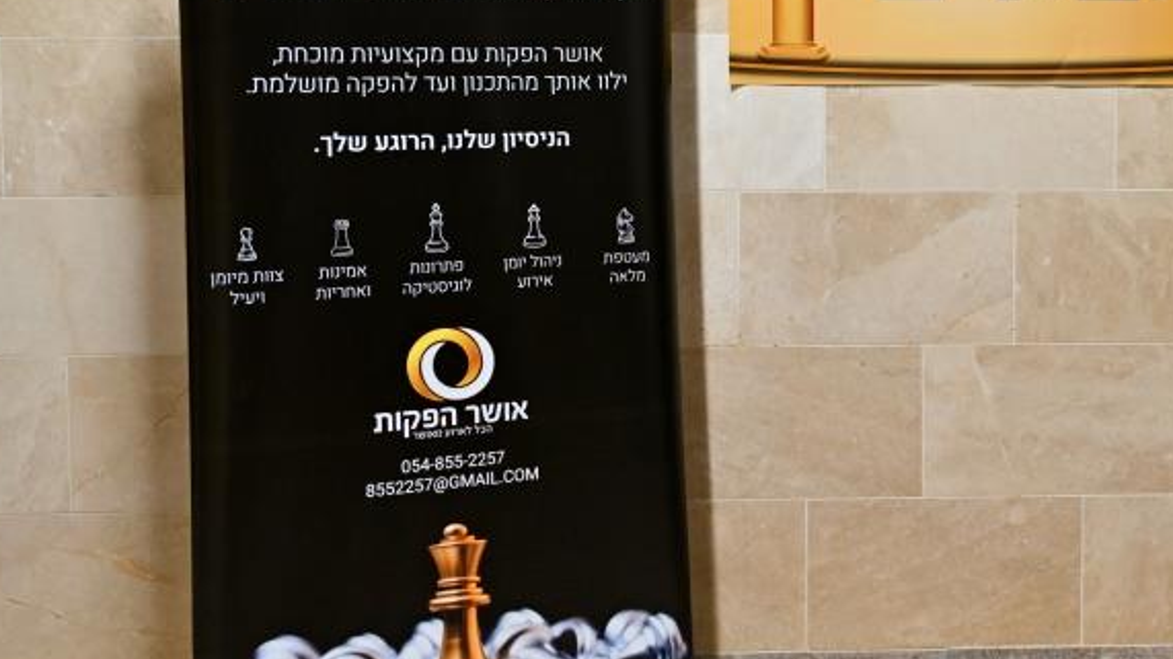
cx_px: 988
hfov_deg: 32.6
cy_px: 145
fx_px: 1928
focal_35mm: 62
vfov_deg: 19.2
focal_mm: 33
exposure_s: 1/100
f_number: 4
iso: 200
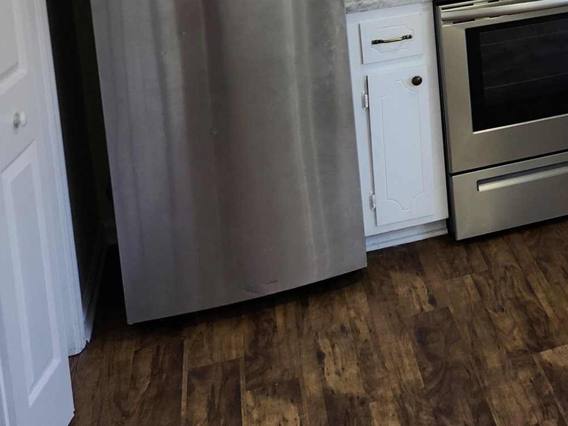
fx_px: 1149
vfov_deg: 19.1
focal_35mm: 70
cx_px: 727
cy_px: -158
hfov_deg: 24.5
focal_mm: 5.54
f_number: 1.8
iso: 50
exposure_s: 1/120
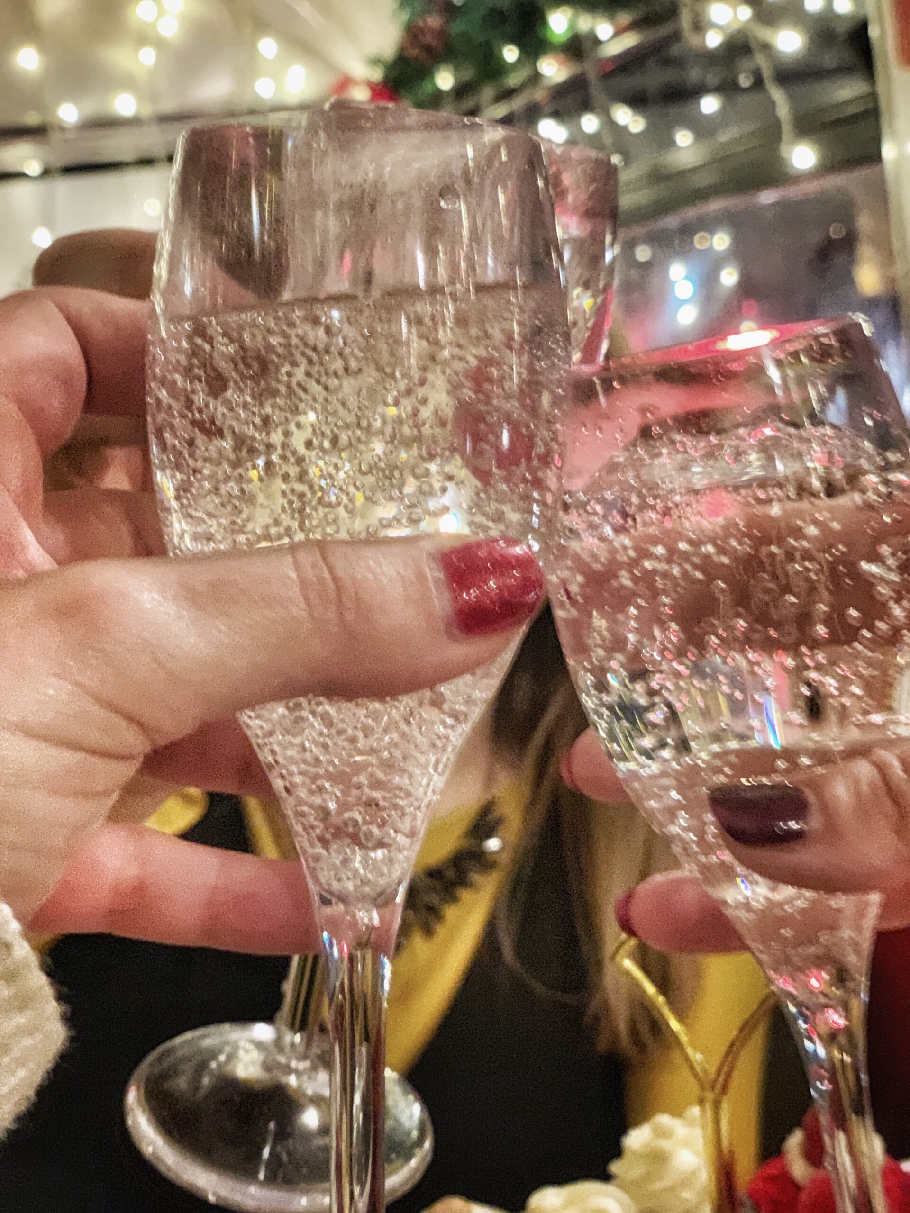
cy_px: 606
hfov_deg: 28.0
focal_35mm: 52
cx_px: 455
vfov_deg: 36.8
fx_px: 1823
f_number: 2.4
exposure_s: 1/25
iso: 640
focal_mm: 6
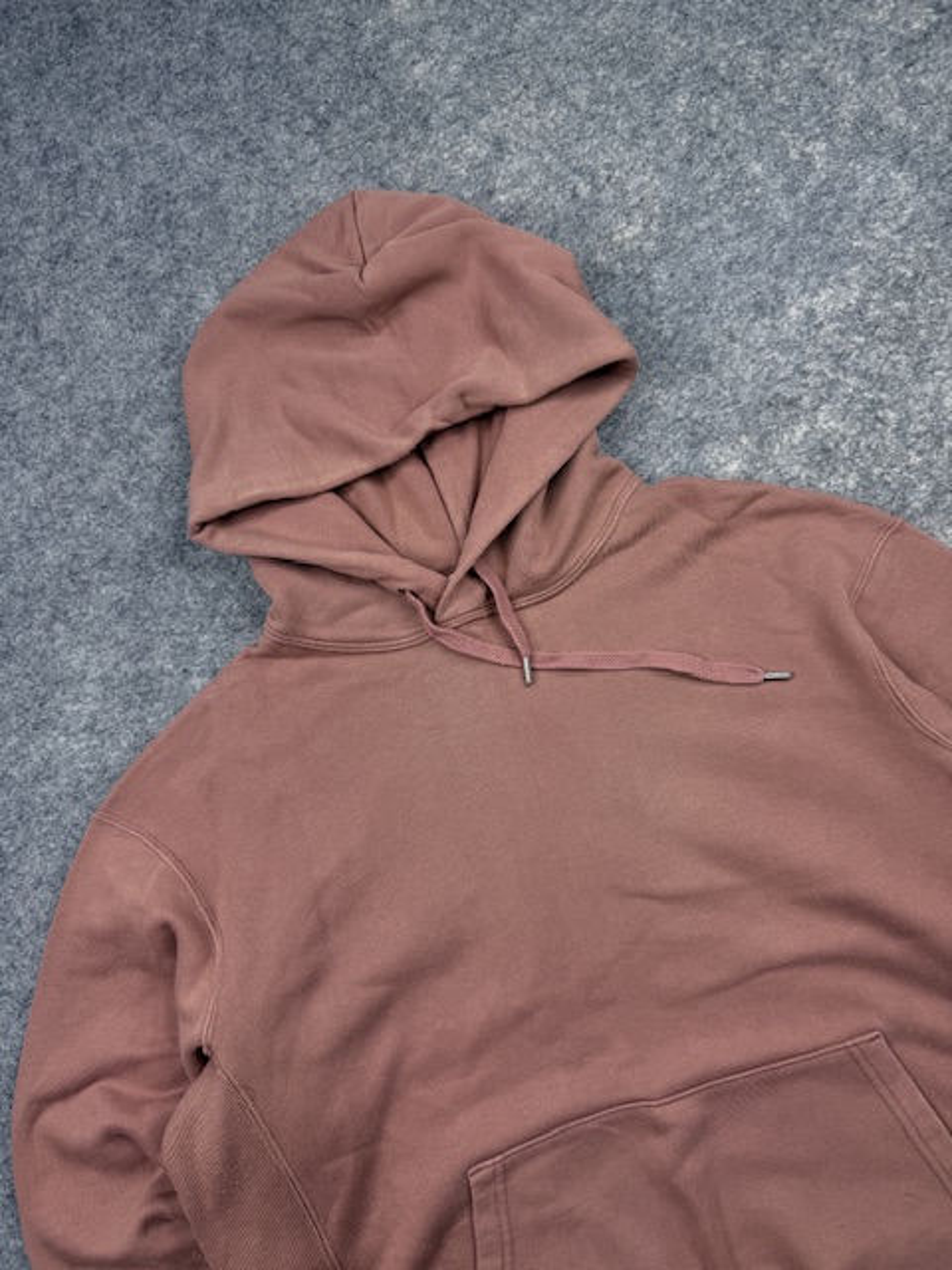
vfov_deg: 71.6
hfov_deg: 56.8
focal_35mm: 24
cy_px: 635
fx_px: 880
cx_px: 476
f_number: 1.78
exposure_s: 1/185
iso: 64
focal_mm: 6.76
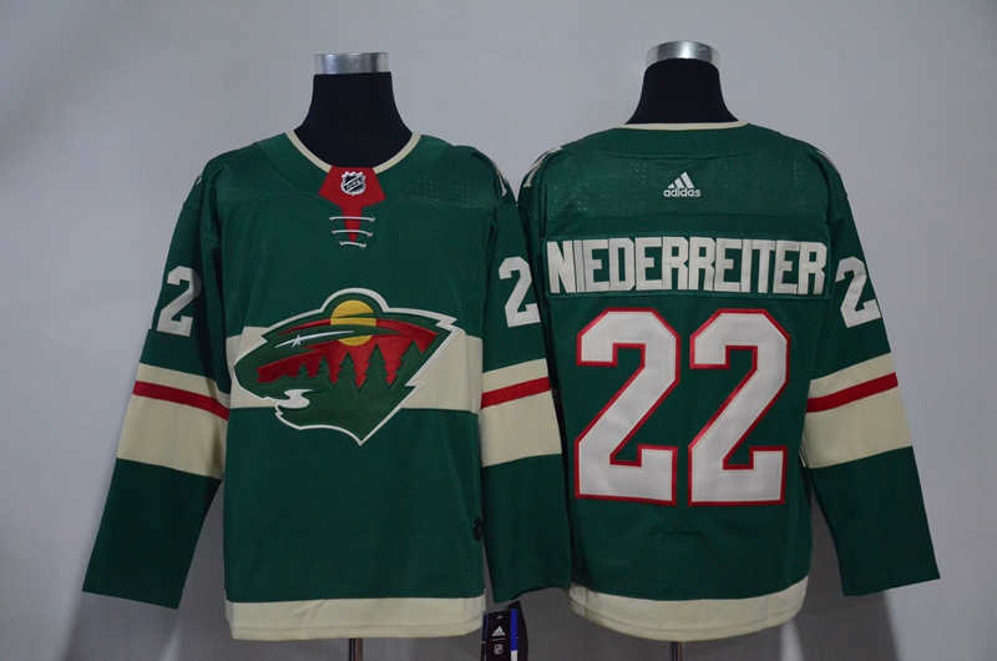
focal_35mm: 57
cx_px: 498
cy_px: 330
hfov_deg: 35.1
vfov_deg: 23.7
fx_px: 1575
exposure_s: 1/100
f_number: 5
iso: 4000
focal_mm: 38
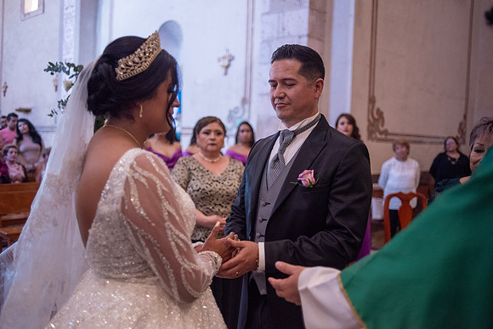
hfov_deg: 54.4
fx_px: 479
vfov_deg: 37.9
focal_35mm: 35
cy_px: 164
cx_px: 246
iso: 2000
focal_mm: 35
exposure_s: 1/250
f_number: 2
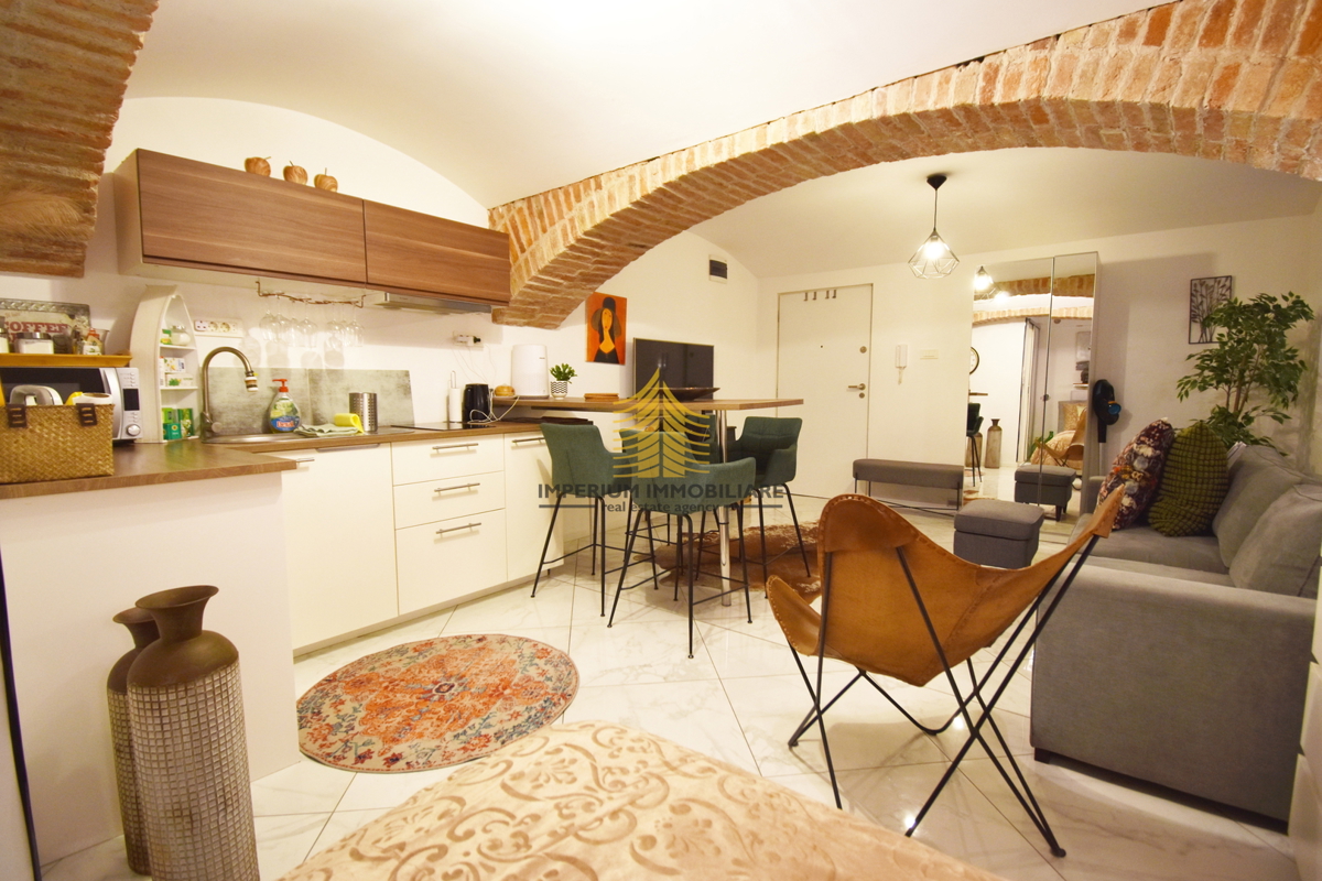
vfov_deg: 77.3
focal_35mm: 15
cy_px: 440
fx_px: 551
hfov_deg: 100.4
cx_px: 661
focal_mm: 10
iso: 250
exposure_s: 1/15
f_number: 4.5
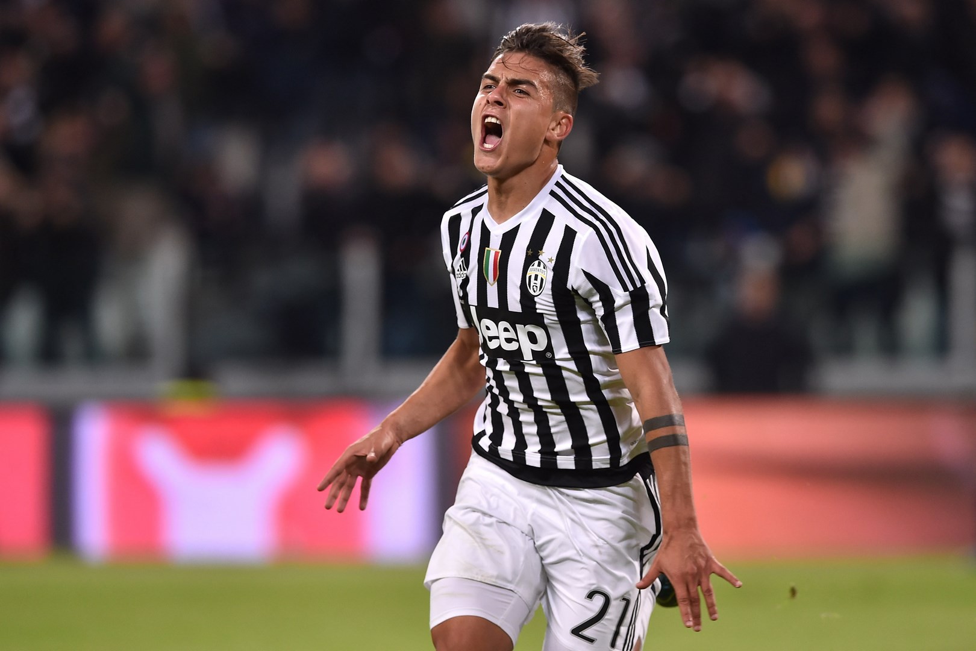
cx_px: 488
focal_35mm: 400
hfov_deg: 5.2
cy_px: 326
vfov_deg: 3.4
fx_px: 10844
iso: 1600
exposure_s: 1/1600
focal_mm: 400
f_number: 4
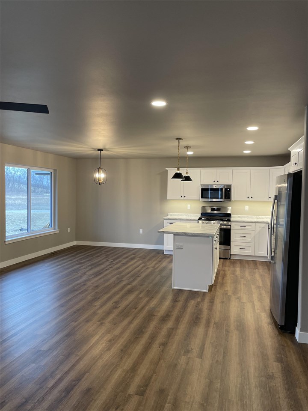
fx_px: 308
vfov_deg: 67.3
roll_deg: -0.3
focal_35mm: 26
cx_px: 154
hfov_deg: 53.1
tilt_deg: -2.1
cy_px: 206
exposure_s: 1/60
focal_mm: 4.2
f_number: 1.6
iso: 64
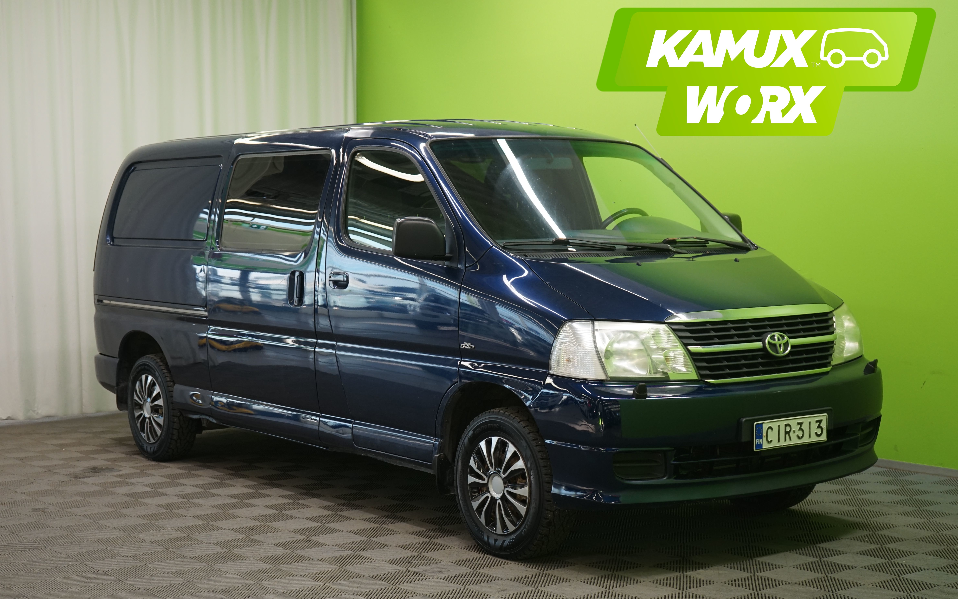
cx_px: 474
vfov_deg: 23.1
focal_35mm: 56
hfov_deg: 36.3
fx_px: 1462
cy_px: 302
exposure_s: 1/60
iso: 800
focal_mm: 54
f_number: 5.6
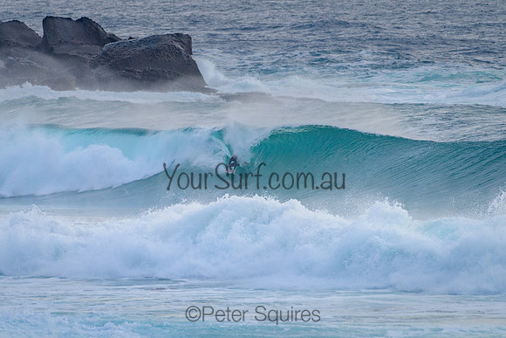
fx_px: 8620
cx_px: 233
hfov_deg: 3.4
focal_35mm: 613
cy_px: 150
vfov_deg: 2.2
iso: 500
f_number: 5.6
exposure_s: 1/2000
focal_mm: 500
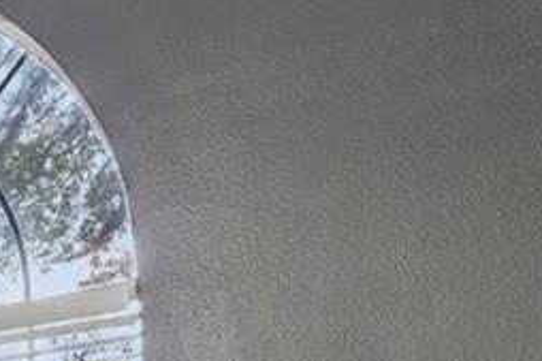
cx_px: -834
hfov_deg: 13.1
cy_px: 677
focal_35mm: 107
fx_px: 1610
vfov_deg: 11.7
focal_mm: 17
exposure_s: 1/8
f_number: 9
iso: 400
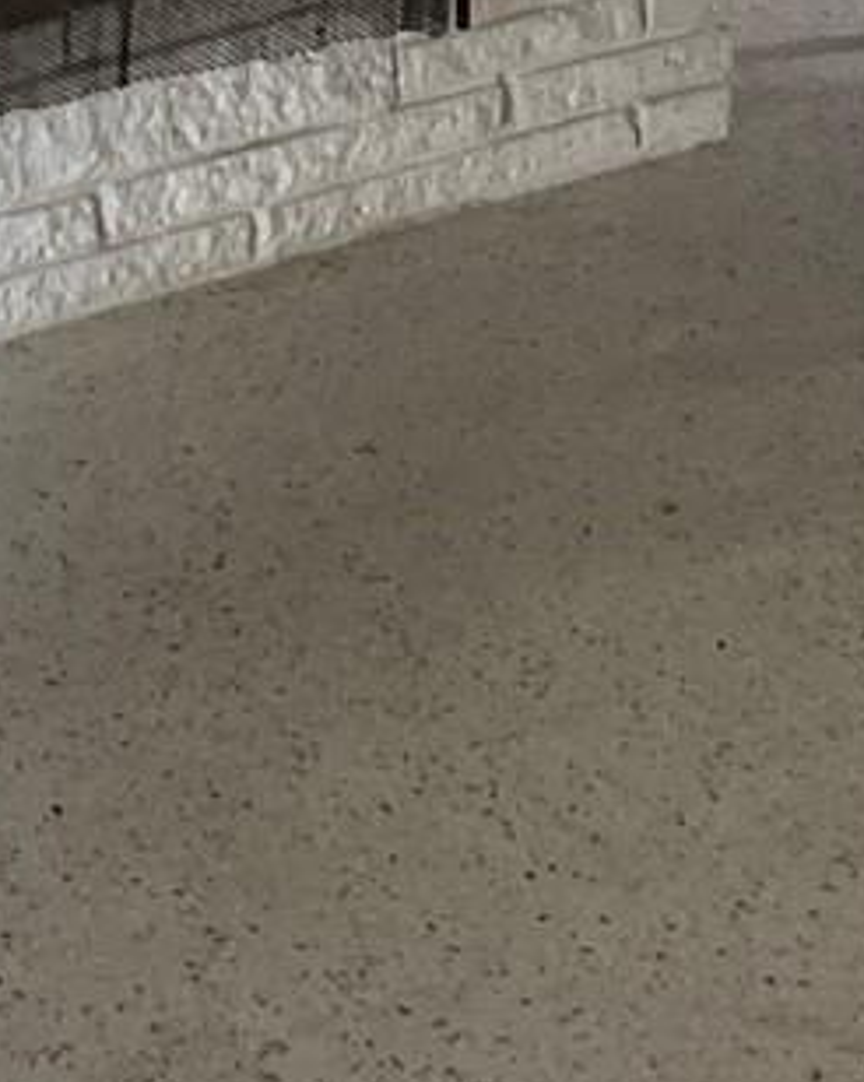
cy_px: -945
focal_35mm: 142
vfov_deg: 12.3
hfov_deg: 10.9
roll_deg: -1.6
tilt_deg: -8.1
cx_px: 572
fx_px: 4543
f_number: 1.8
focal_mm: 3.99
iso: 160
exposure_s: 1/60
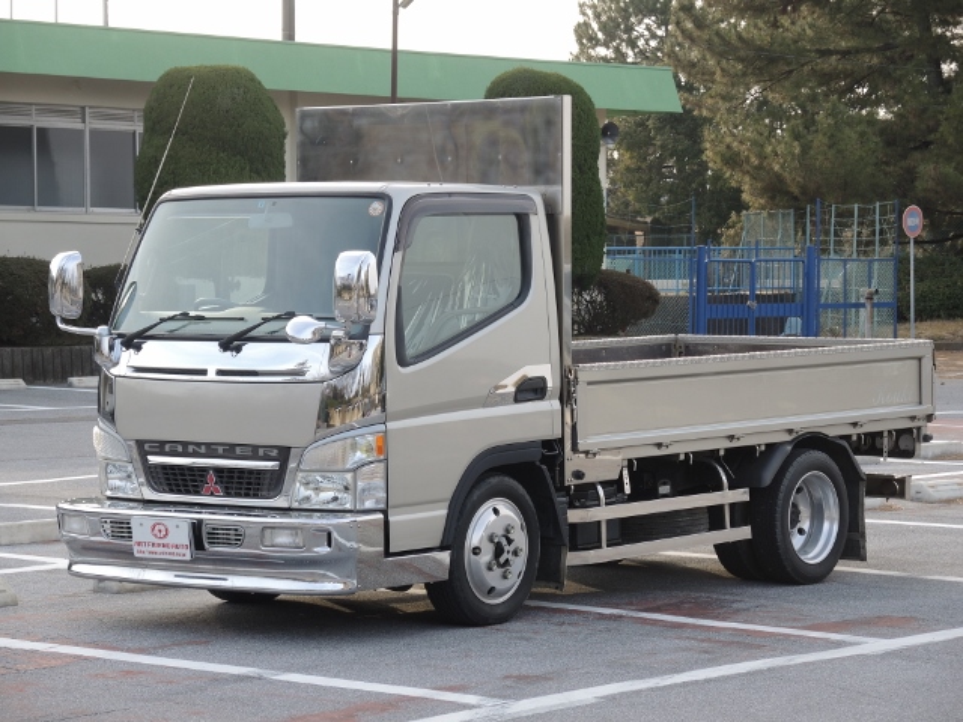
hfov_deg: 18.7
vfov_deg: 14.1
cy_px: 361
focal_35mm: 105
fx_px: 2921
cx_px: 482
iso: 80
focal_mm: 22.1
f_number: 3.5
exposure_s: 1/200
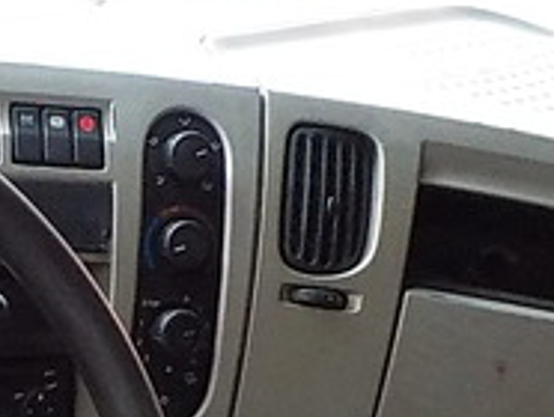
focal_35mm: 103
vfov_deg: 14.2
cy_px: 408
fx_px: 1651
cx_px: -104
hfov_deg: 18.1
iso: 800
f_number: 3.3
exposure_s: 1/40
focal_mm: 4.1
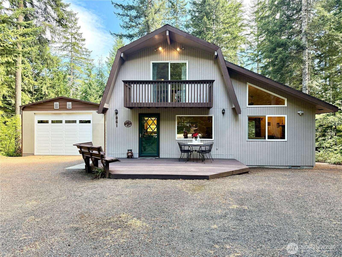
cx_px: 171
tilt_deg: +1.0
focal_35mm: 24
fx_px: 237
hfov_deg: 71.6
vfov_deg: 56.8
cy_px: 128
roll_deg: +0.1
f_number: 1.78
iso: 100
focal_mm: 6.76
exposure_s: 1/266
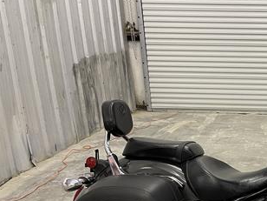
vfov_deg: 26.2
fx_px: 417
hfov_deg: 32.3
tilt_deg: -21.0
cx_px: 276
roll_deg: -1.0
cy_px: 177
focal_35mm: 54
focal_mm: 5.1
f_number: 1.6
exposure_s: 1/60
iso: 250
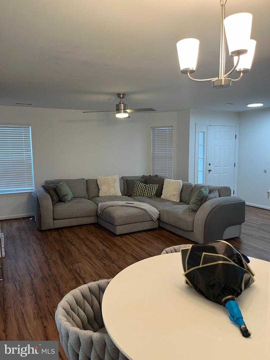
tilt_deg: -6.0
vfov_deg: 67.3
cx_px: 135
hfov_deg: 53.1
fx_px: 270
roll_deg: +2.1
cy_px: 180
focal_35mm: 26
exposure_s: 1/60
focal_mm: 5.1
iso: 100
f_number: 1.6
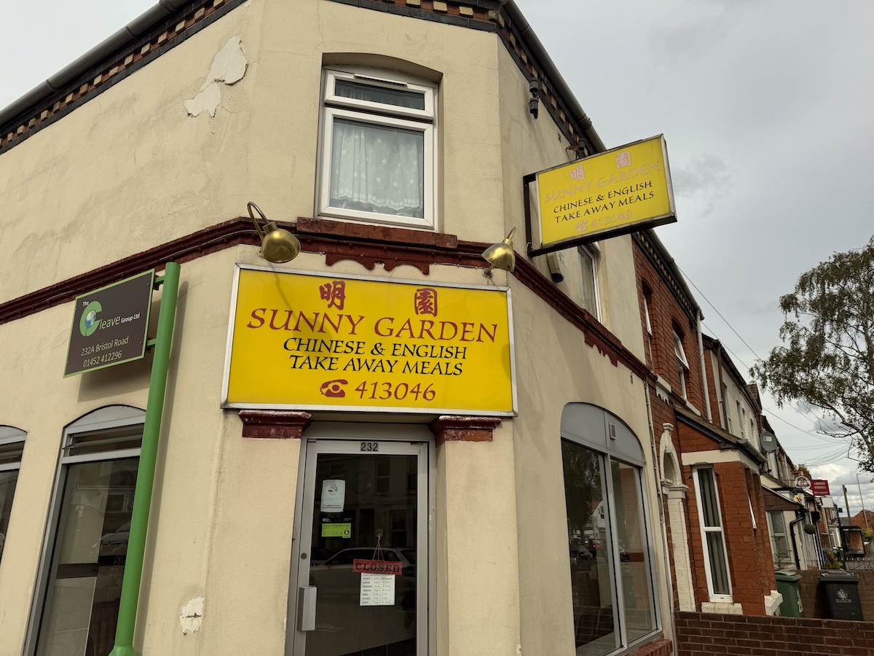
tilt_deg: +18.1
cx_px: 437
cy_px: 328
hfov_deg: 71.6
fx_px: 606
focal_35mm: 24
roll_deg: -0.9
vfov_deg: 56.8
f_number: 1.78
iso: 80
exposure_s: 1/7353
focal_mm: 6.76
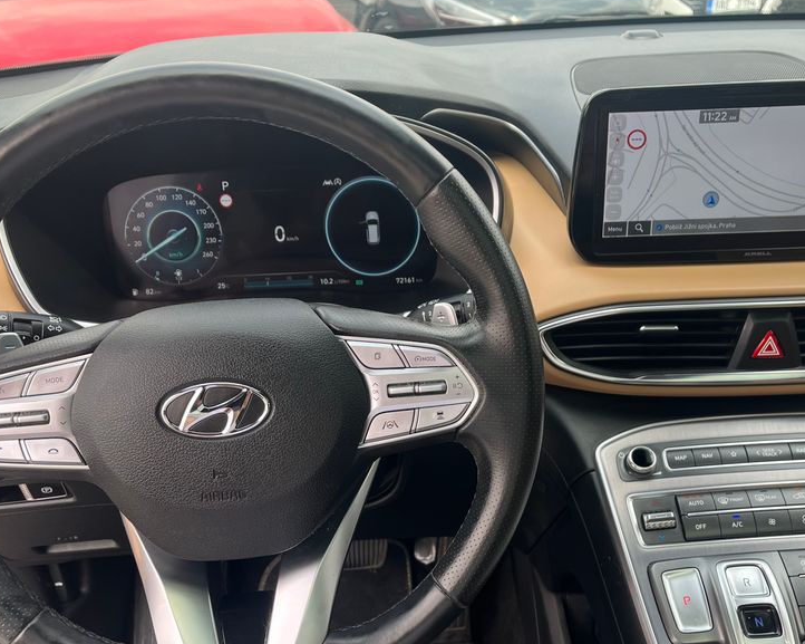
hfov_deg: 50.3
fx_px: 857
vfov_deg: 40.8
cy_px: 412
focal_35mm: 36
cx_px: 433
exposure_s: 1/354
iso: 50
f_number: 1.6
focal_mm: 5.1
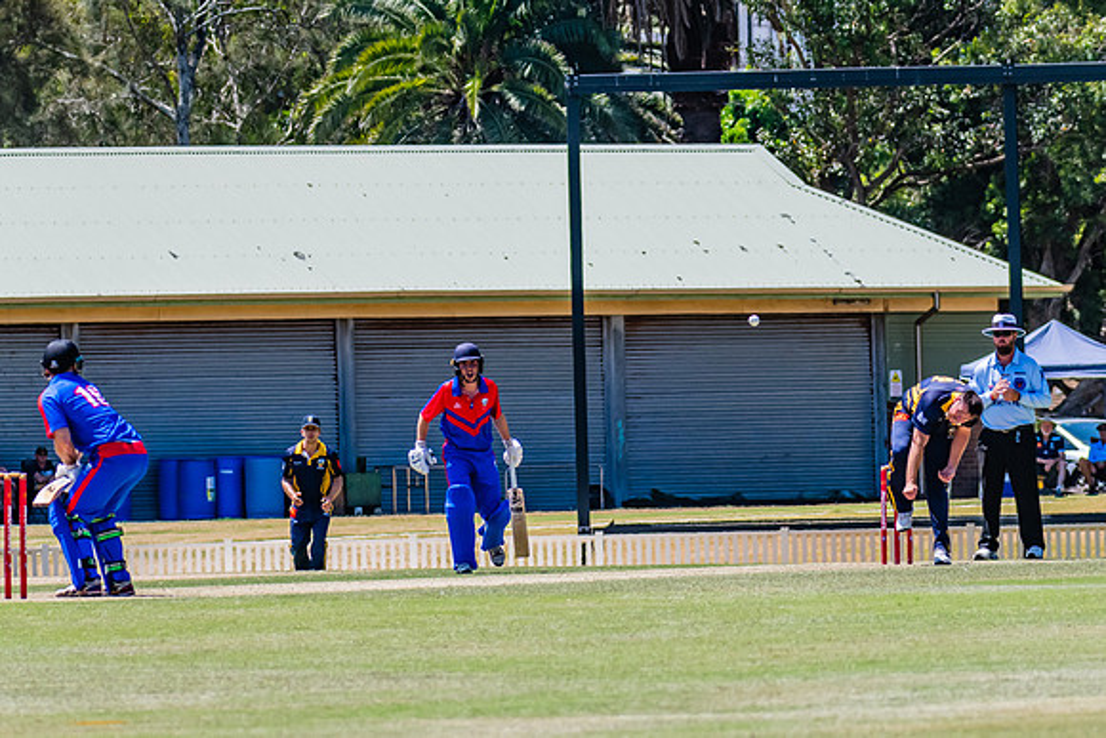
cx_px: 886
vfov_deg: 3.6
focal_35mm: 387
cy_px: 459
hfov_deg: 5.3
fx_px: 11879
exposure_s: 1/2000
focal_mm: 240
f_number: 7.1
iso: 640
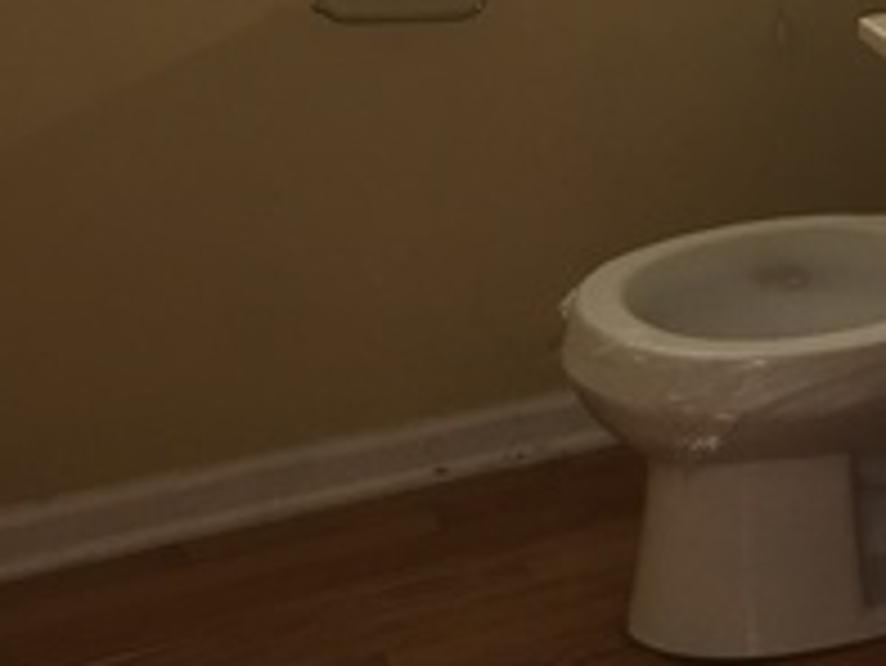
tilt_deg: -25.3
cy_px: 423
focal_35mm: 94
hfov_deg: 19.2
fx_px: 2407
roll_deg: +0.1
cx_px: 1174
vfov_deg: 15.7
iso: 50
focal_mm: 4.15
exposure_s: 1/30
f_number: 2.2
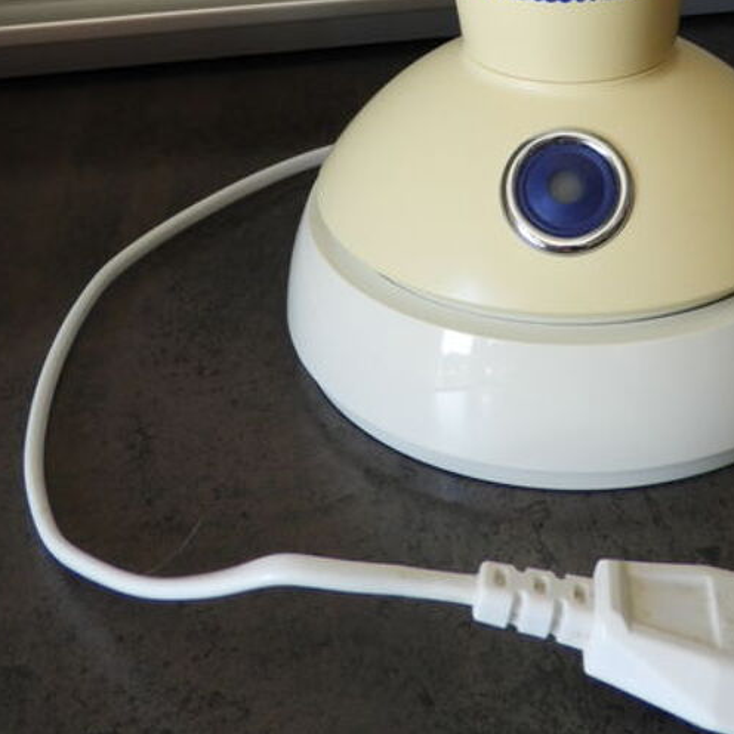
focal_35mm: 57
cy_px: -183
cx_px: 512
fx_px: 1367
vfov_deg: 26.2
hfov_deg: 29.7
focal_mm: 4.3
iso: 100
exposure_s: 1/40
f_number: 3.3
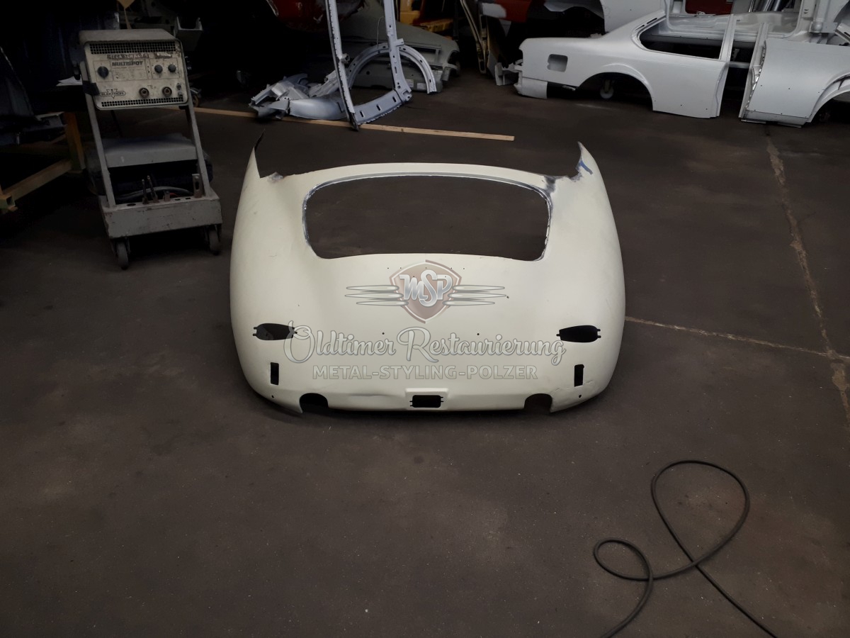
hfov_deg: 65.3
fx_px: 663
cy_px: 319
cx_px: 425
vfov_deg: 51.4
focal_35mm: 27
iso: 80
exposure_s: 1/33
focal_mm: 3.6
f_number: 1.9
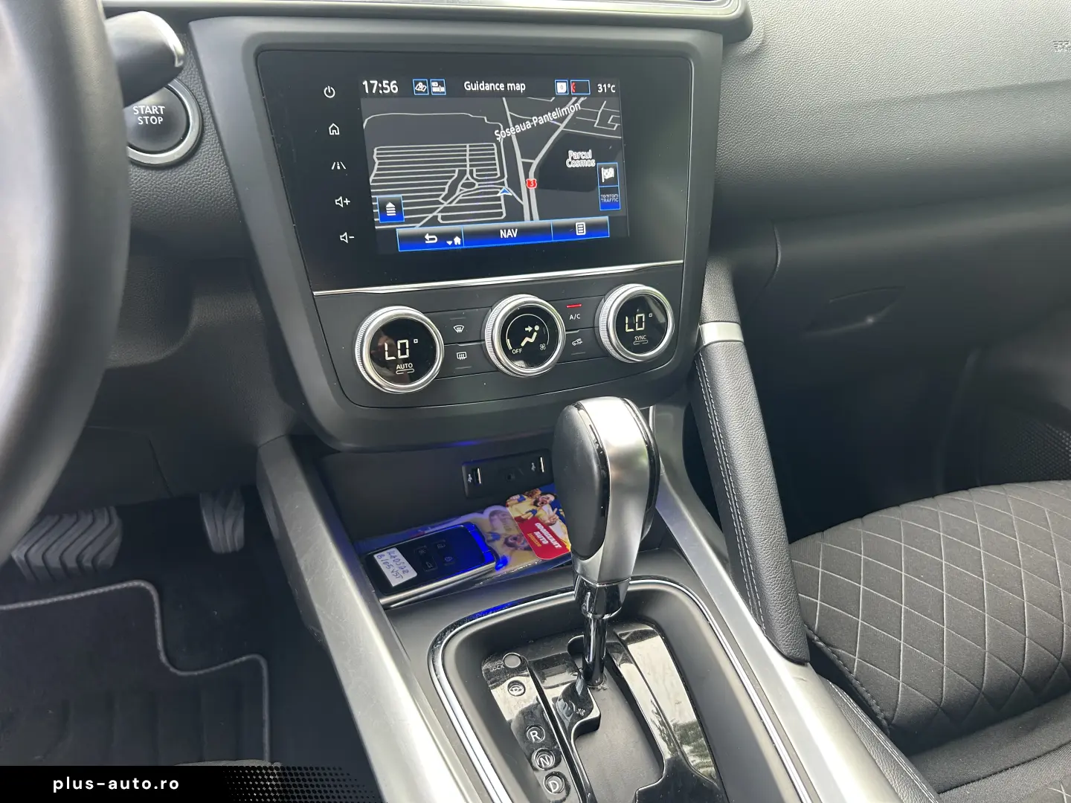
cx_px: 536
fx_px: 804
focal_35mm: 26
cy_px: 402
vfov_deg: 53.1
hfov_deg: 67.3
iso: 125
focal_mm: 5.7
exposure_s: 1/83
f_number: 1.5
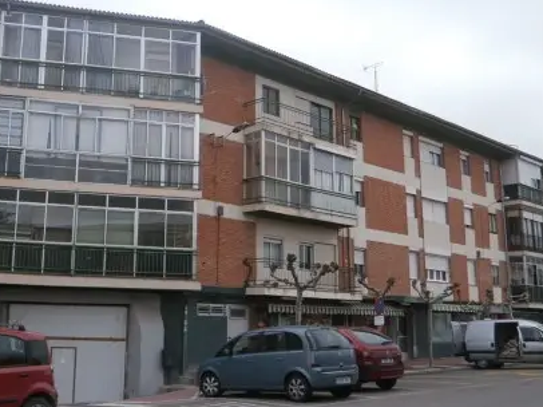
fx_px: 643
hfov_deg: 45.2
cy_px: 191
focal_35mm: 41
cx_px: 189
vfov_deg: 35.1
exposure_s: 1/1000
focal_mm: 4.7
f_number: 2.8
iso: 100
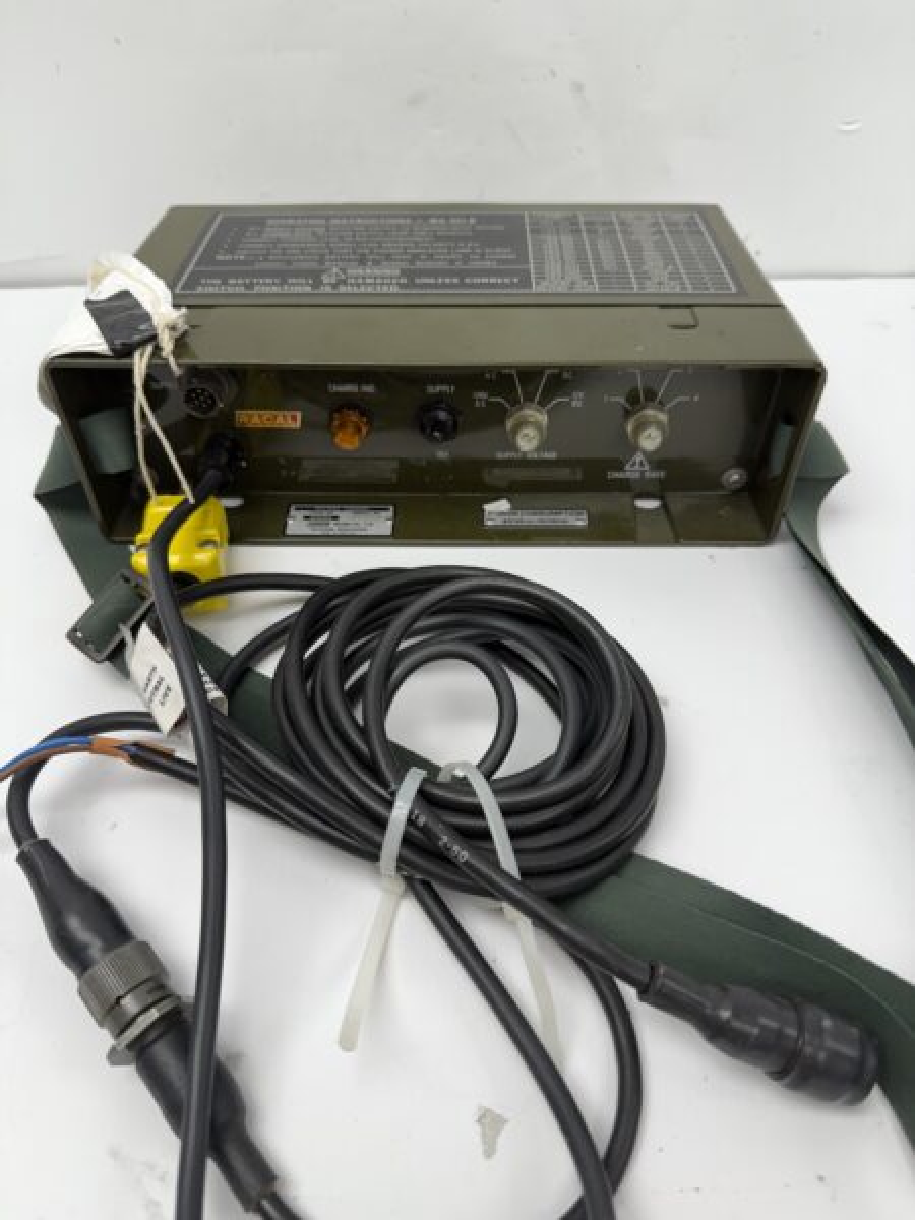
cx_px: 458
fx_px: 846
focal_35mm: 24
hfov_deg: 56.8
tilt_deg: -46.8
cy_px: 610
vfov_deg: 71.6
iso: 50
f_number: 1.78
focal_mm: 6.76
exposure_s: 1/120
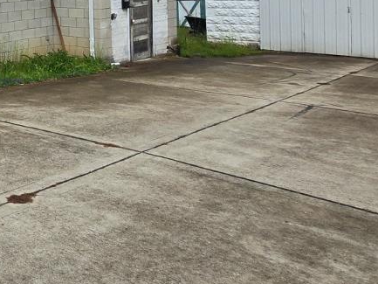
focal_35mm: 45
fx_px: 492
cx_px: -81
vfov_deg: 29.5
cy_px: -17
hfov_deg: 33.7
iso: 50
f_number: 2.2
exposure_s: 1/3446
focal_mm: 2.2
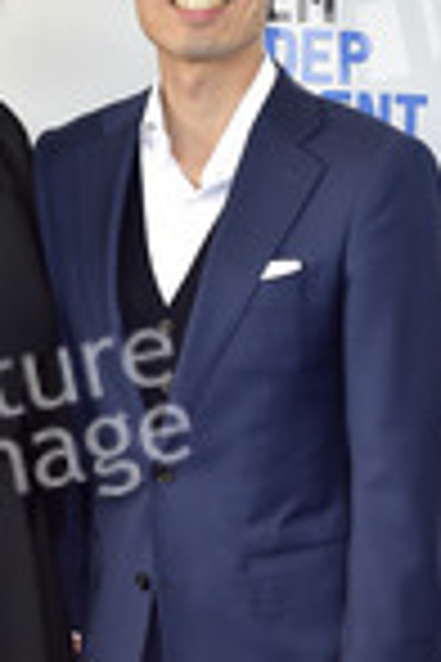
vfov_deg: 10.7
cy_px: 662
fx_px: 3491
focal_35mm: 190
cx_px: 92
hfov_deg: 7.2
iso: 500
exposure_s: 1/320
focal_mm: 70
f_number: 6.3
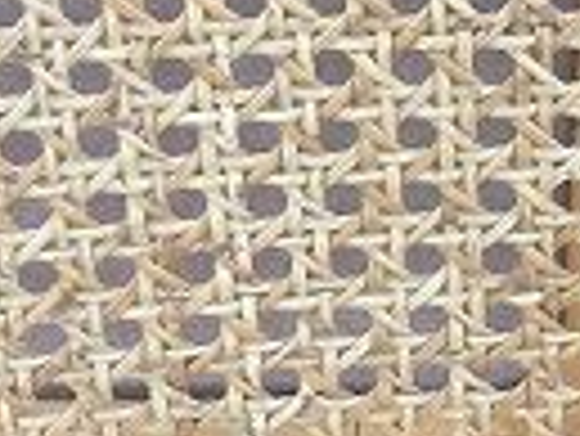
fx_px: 2667
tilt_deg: -33.5
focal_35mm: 159
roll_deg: -1.0
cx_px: 715
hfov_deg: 12.1
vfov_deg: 9.2
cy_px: -162
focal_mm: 4.15
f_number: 2.2
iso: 25
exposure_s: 1/112
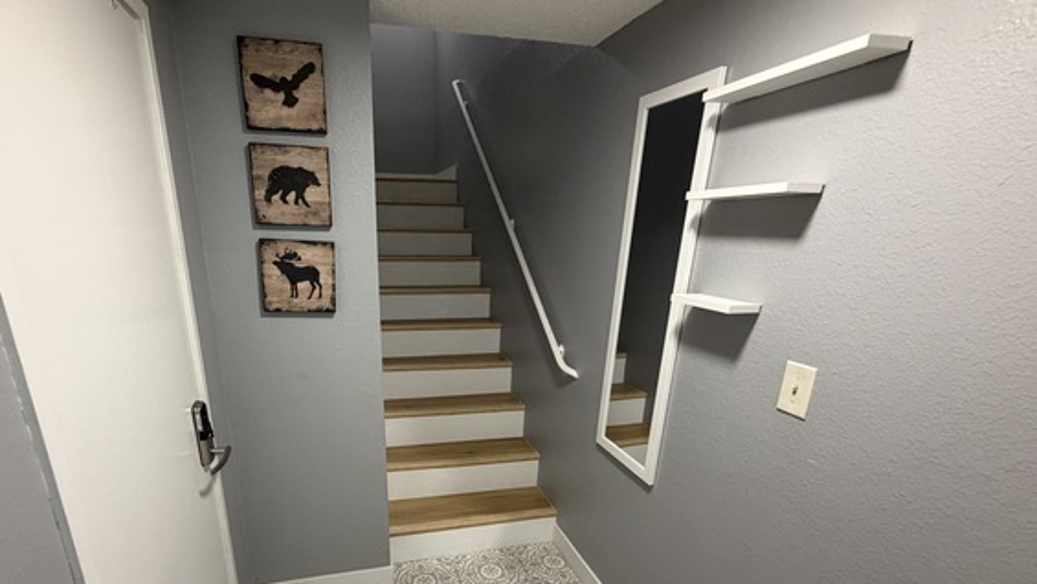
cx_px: 460
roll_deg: -0.4
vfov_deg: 59.5
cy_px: 393
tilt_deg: -19.1
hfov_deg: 92.3
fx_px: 495
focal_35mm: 18
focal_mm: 2.22
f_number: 2.2
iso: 400
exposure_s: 1/60
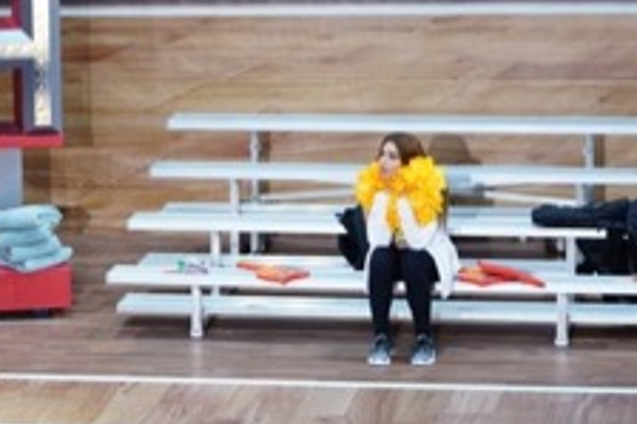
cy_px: -9
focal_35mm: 219
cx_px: 168
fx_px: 3872
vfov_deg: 6.2
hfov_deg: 9.4
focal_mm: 98
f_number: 4.5
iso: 2000
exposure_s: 1/250
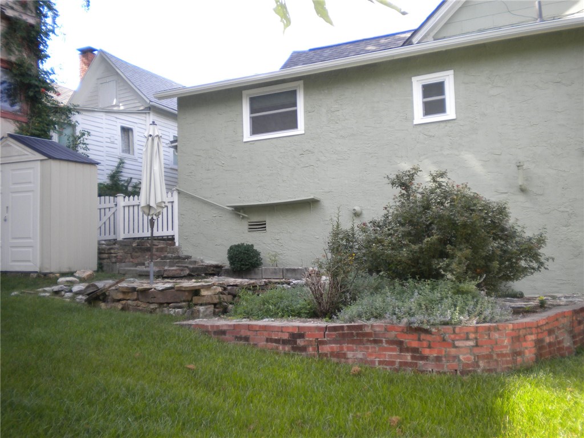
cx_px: 292
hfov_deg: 45.8
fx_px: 692
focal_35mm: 41
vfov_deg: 35.1
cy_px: 219
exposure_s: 1/235
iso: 113
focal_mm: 7.4
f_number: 3.5
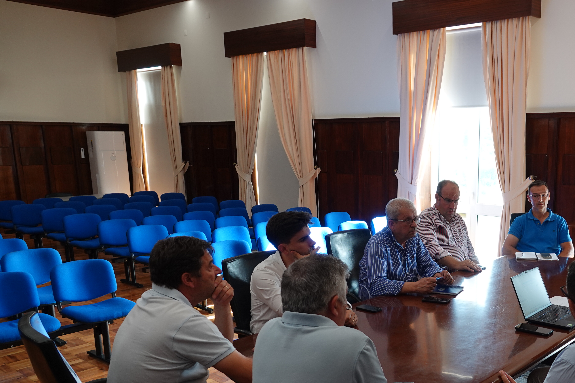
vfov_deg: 37.3
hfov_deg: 52.5
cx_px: 416
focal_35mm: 35
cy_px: 263
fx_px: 559
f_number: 2.5
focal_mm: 8.82
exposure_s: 1/40
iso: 100
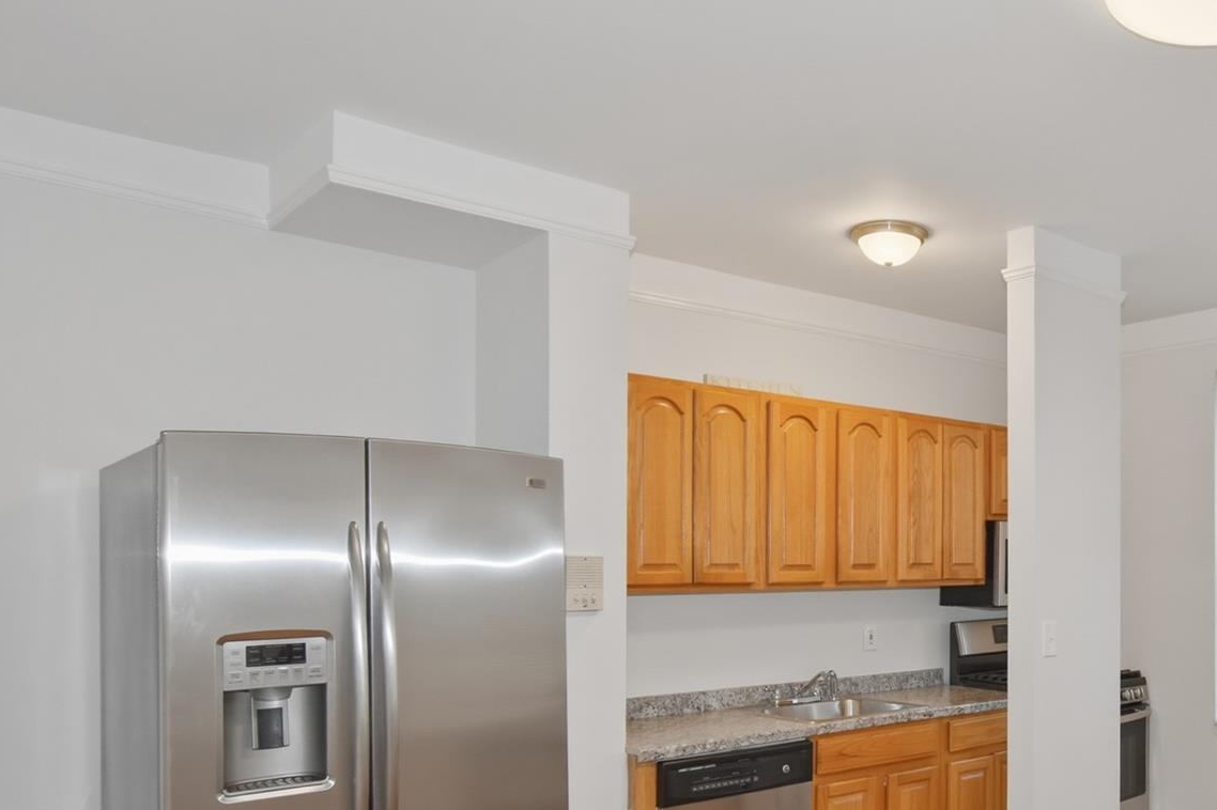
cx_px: 911
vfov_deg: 46.3
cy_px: 601
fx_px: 912
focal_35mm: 27
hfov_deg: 63.5
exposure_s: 1/60
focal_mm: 10
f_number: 4.5
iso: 360
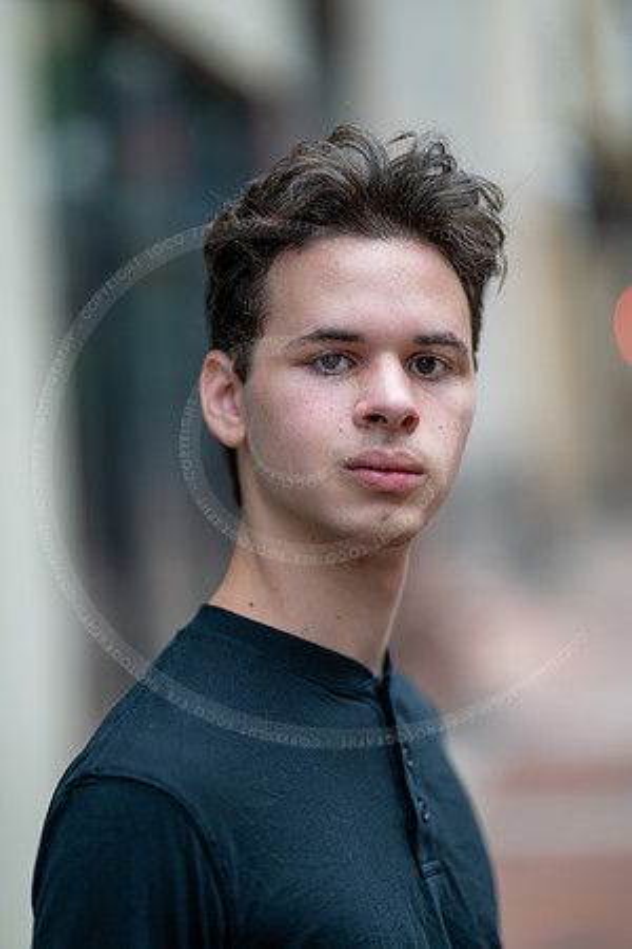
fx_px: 2238
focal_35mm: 85
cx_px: 316
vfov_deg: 23.9
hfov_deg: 16.1
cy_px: 474
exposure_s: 1/320
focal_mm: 85
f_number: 1.2
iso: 250
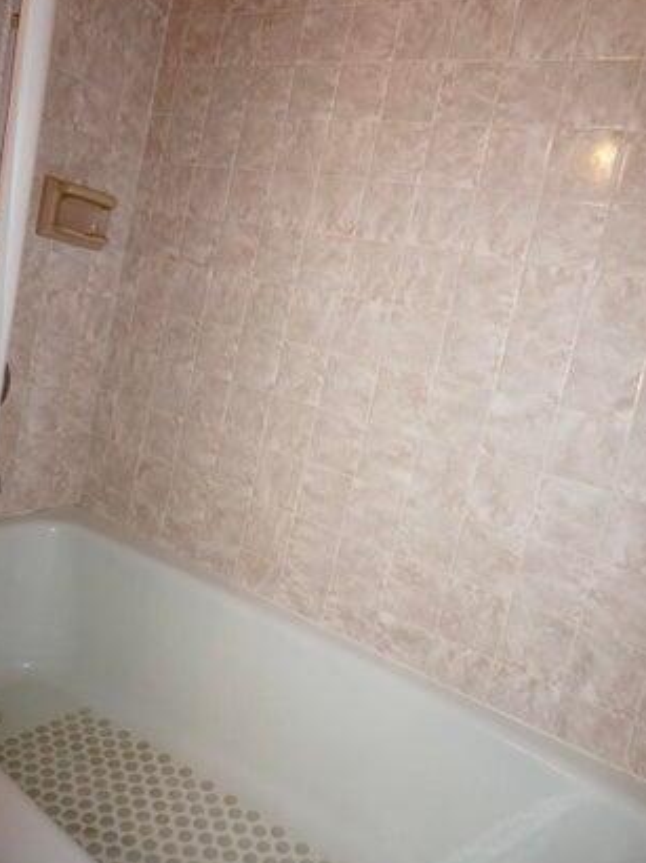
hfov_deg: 51.3
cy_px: 389
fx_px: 673
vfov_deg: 65.2
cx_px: 323
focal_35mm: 27
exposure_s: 1/160
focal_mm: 16
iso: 640
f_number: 3.5
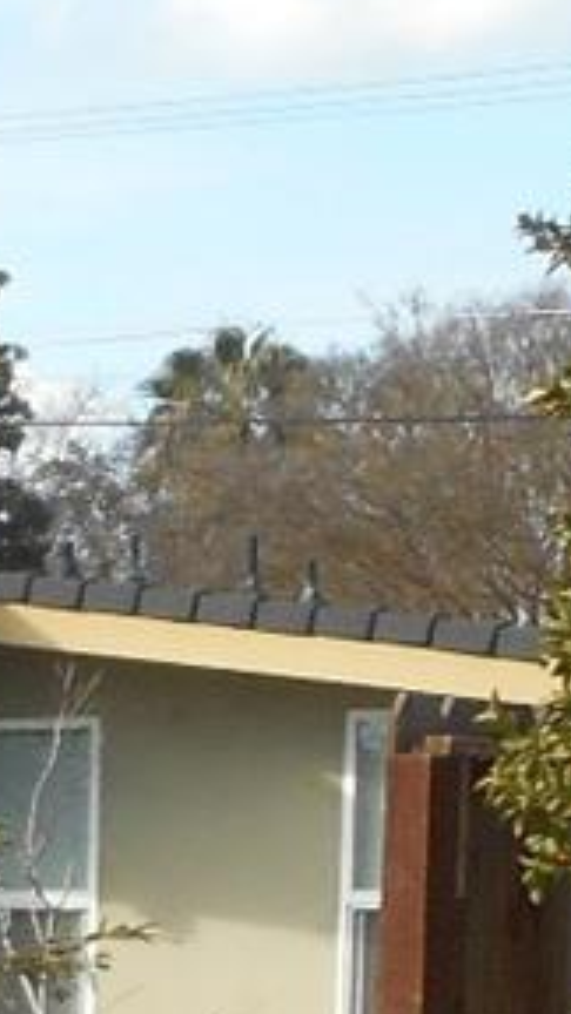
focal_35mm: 193
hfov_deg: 5.2
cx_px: -2034
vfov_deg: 10.9
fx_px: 5195
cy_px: 1380
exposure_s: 1/200
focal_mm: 6
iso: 80
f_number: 4.2
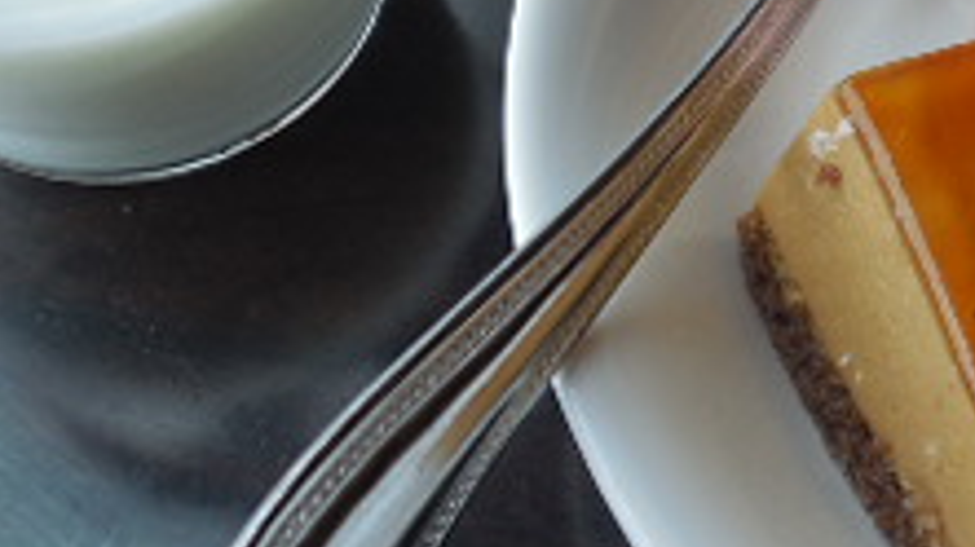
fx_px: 2041
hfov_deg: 26.4
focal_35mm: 79
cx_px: 772
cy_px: -35
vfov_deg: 14.9
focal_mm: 4.5
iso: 125
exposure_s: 1/80
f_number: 3.1
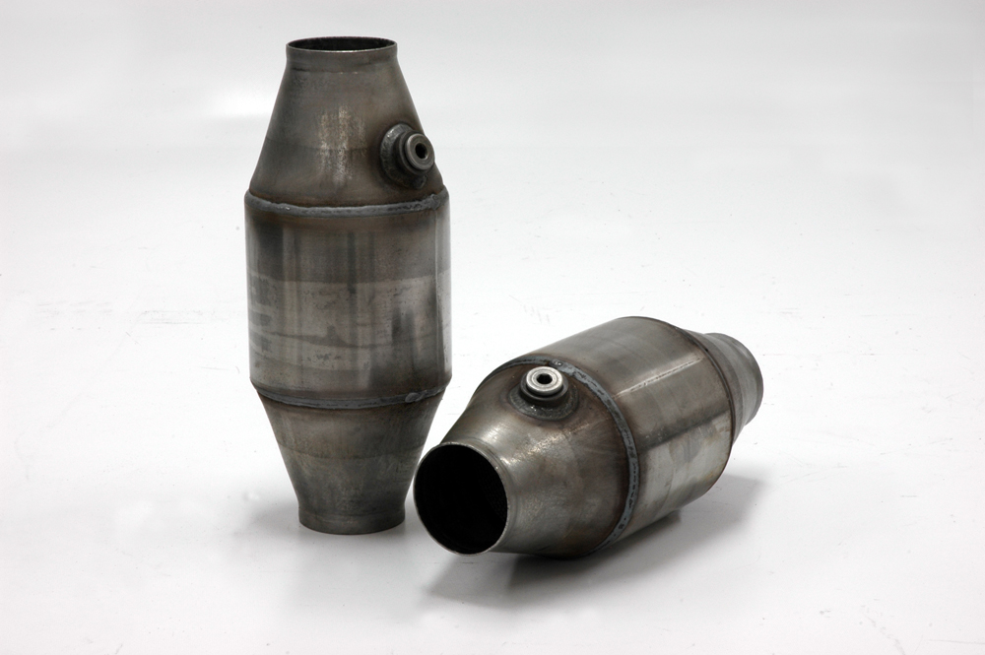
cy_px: 328
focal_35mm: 105
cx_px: 492
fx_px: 2870
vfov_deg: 13.0
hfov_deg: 19.5
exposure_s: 1/2
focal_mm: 70
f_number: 22
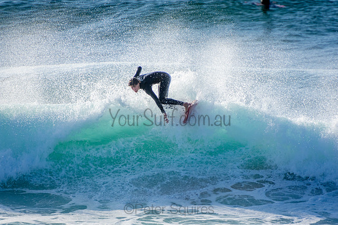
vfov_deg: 2.3
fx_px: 5634
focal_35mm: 600
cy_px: 112
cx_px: 169
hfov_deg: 3.4
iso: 220
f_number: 5.6
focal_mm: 400
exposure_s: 1/2000
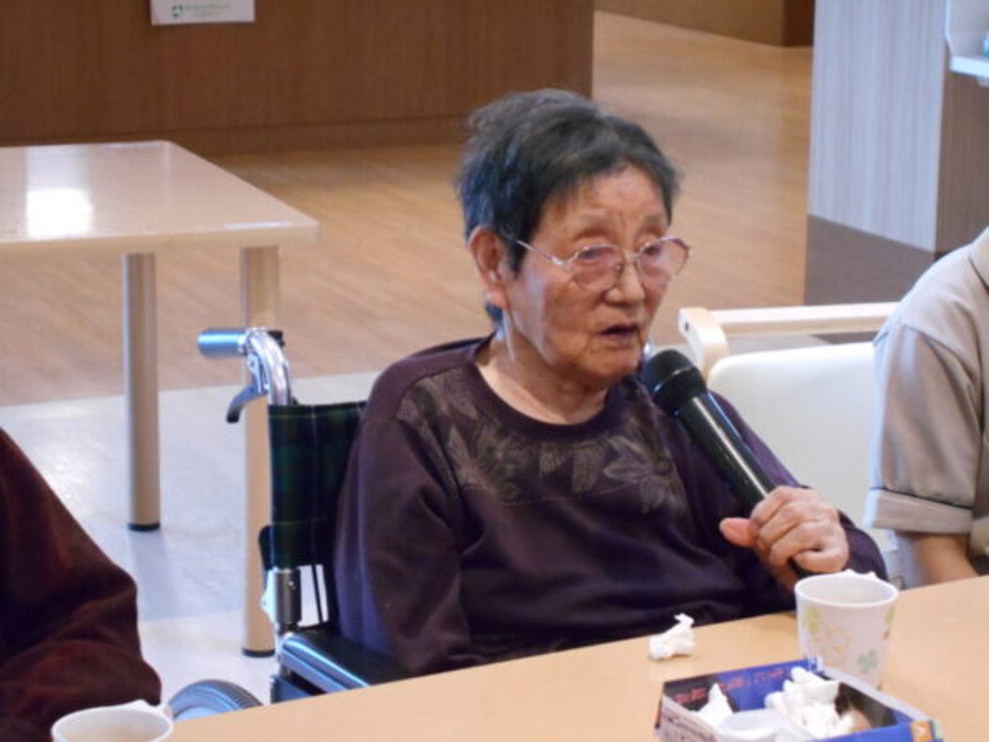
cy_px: 371
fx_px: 2828
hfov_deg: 19.8
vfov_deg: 14.9
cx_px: 494
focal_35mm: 99
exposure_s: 1/30
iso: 800
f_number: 5.5
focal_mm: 17.6
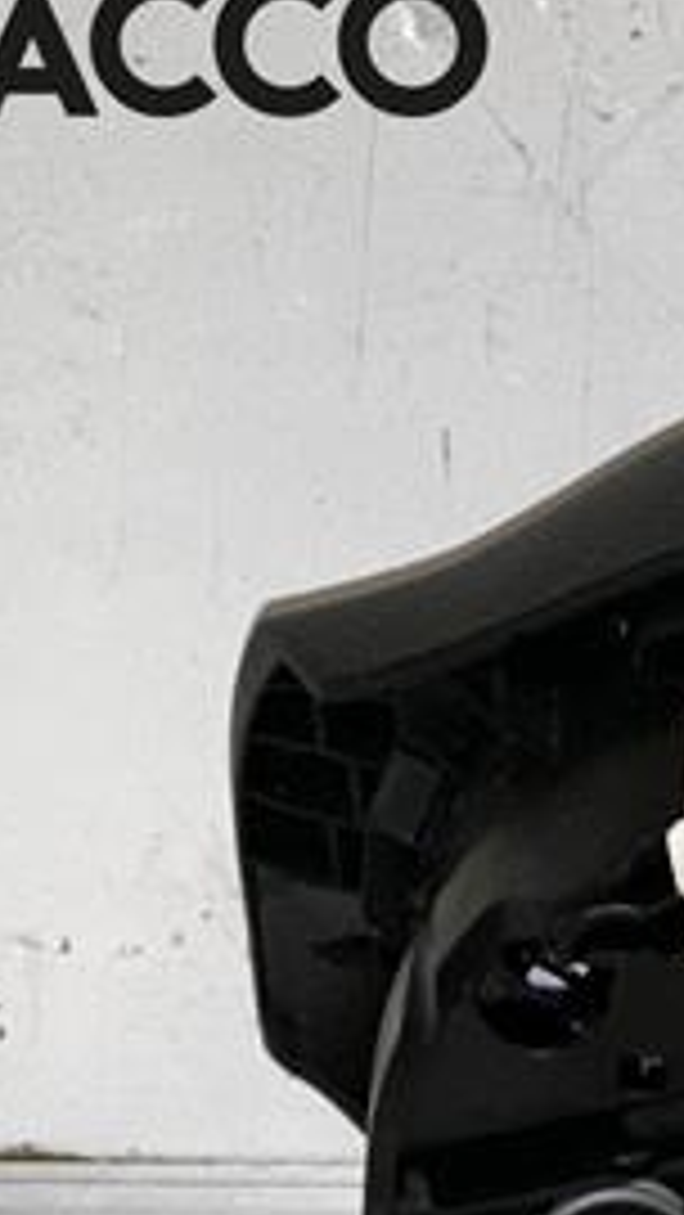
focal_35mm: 199
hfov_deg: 6.0
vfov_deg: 10.8
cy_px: 1044
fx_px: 6412
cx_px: 1062
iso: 125
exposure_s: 1/122
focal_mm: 9
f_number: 2.8
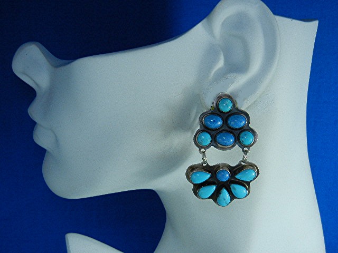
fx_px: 664
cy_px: 126
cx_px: 169
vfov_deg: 21.6
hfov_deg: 28.6
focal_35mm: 68
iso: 160
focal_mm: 12.2
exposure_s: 1/35.3
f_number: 4.1
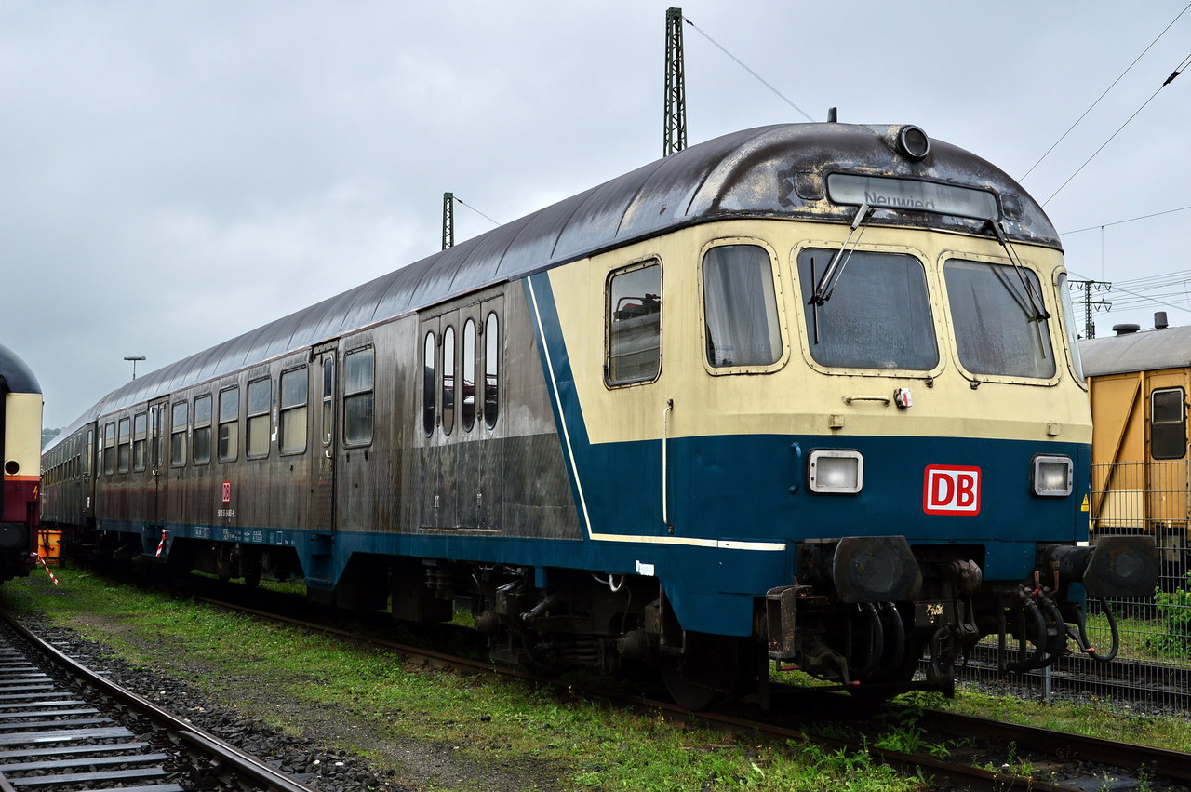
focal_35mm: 48
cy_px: 396
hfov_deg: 41.1
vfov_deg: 28.0
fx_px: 1587
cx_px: 596
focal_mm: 32
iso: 100
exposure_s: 1/60
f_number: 7.1
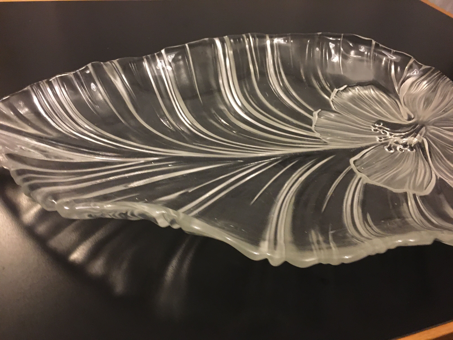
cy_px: 170
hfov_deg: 61.7
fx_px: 380
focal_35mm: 29
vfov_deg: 48.2
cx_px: 226
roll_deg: -7.9
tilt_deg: -40.3
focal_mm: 4.15
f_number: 2.2
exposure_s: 1/17
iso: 400
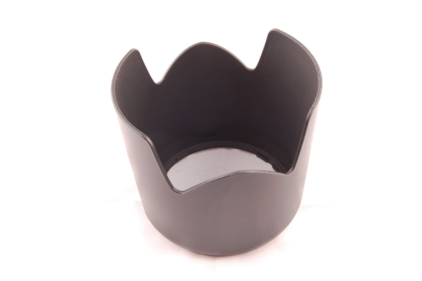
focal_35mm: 48
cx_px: 211
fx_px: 562
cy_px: 140
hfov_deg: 41.1
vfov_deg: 28.0
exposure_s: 1/125
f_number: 14
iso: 200
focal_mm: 32
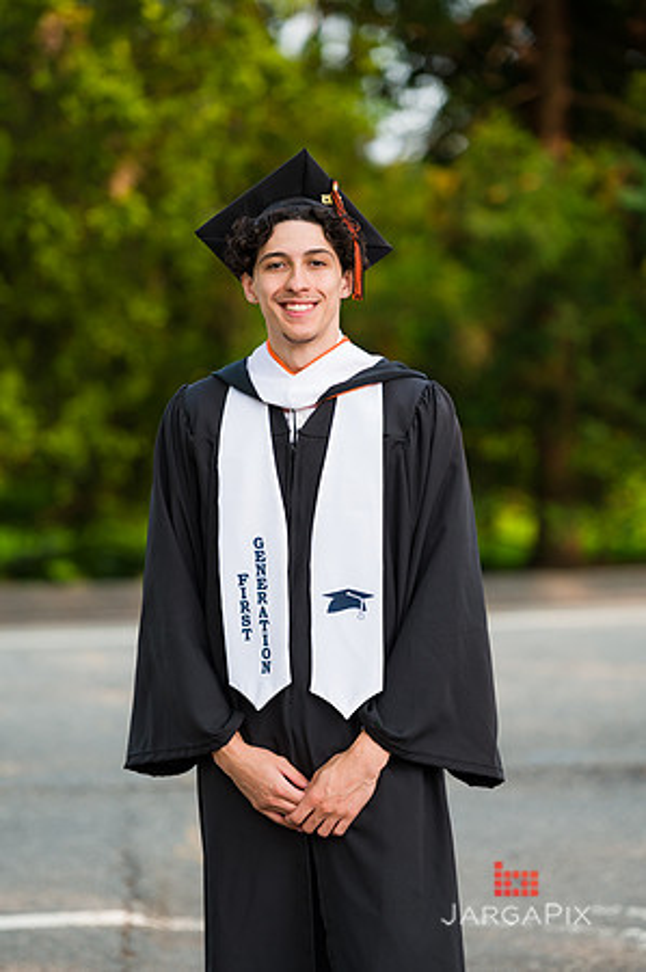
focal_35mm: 160
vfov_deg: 12.9
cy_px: 486
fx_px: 4316
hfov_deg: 8.6
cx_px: 323
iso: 200
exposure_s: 1/640
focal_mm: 160
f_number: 3.2
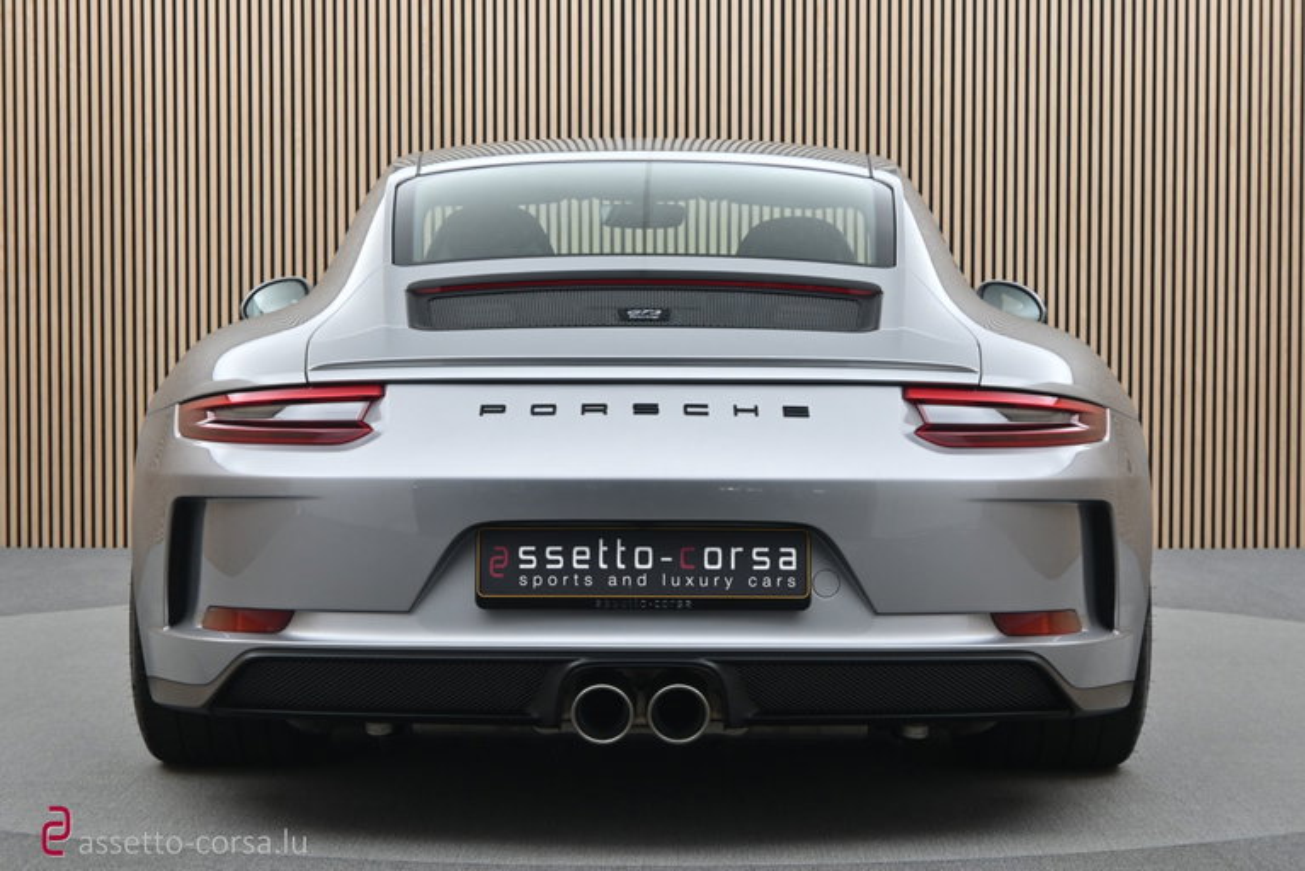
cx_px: 652
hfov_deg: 27.0
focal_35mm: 75
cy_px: 436
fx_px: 2720
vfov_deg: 18.2
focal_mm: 50
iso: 1250
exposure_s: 1/40
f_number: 6.3
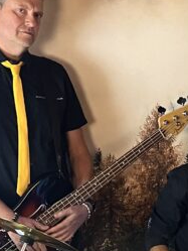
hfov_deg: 13.5
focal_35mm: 107
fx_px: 774
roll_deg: +0.6
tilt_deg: -13.9
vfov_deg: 18.2
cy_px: 212
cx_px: 216
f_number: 1.5
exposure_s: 1/25
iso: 800
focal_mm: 5.7
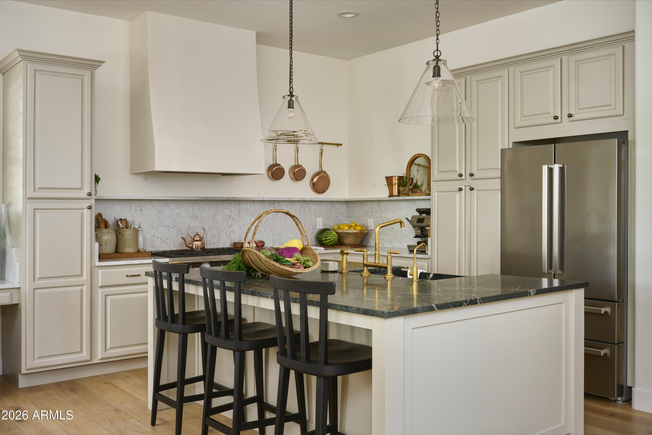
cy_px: 218
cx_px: 326
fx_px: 634
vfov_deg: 37.9
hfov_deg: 54.4
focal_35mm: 35
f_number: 10
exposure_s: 1/6
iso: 200
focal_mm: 35
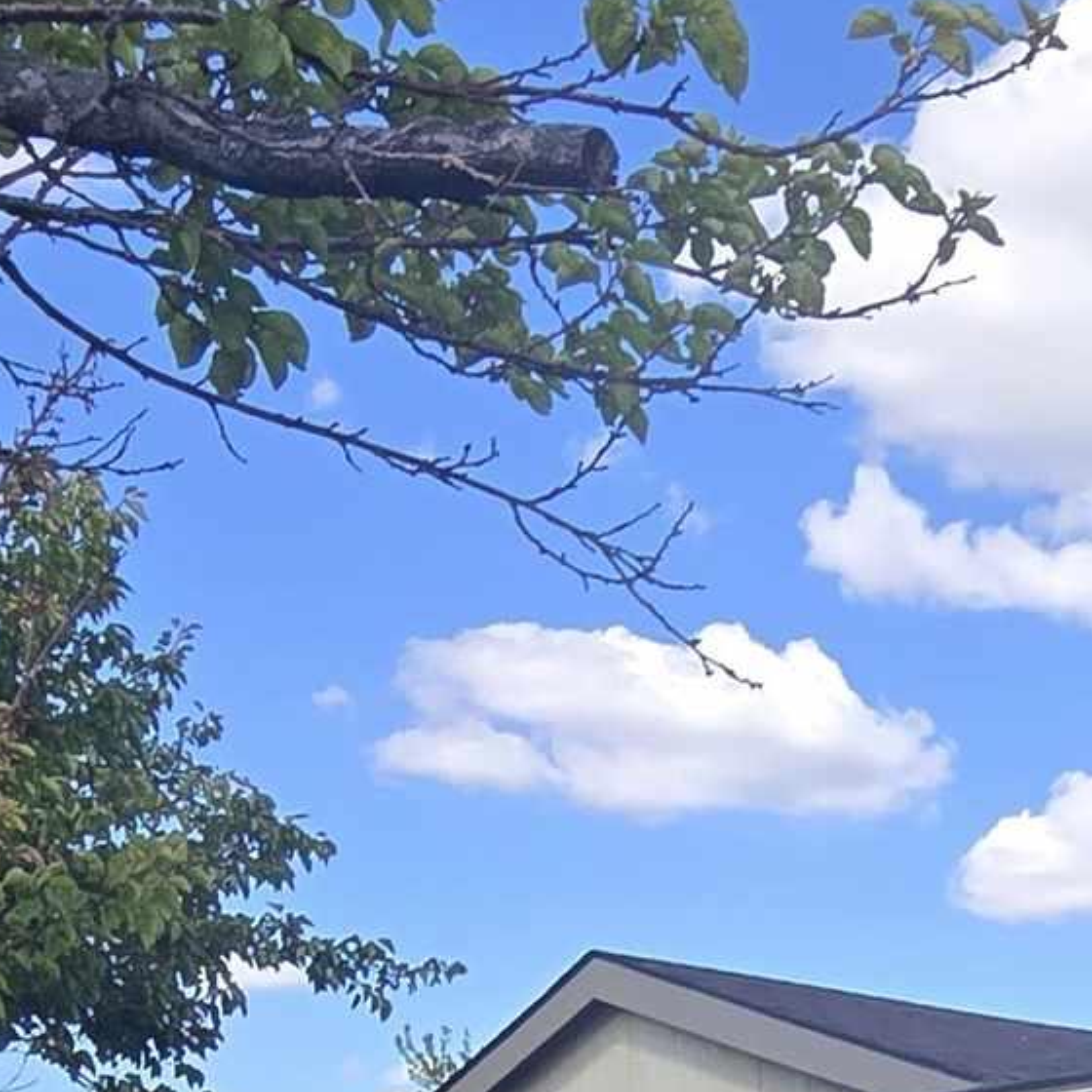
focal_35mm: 63
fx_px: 2248
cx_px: 1498
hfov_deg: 23.4
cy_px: 1673
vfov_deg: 22.2
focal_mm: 2.2
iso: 50
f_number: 2.2
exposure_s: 1/1218
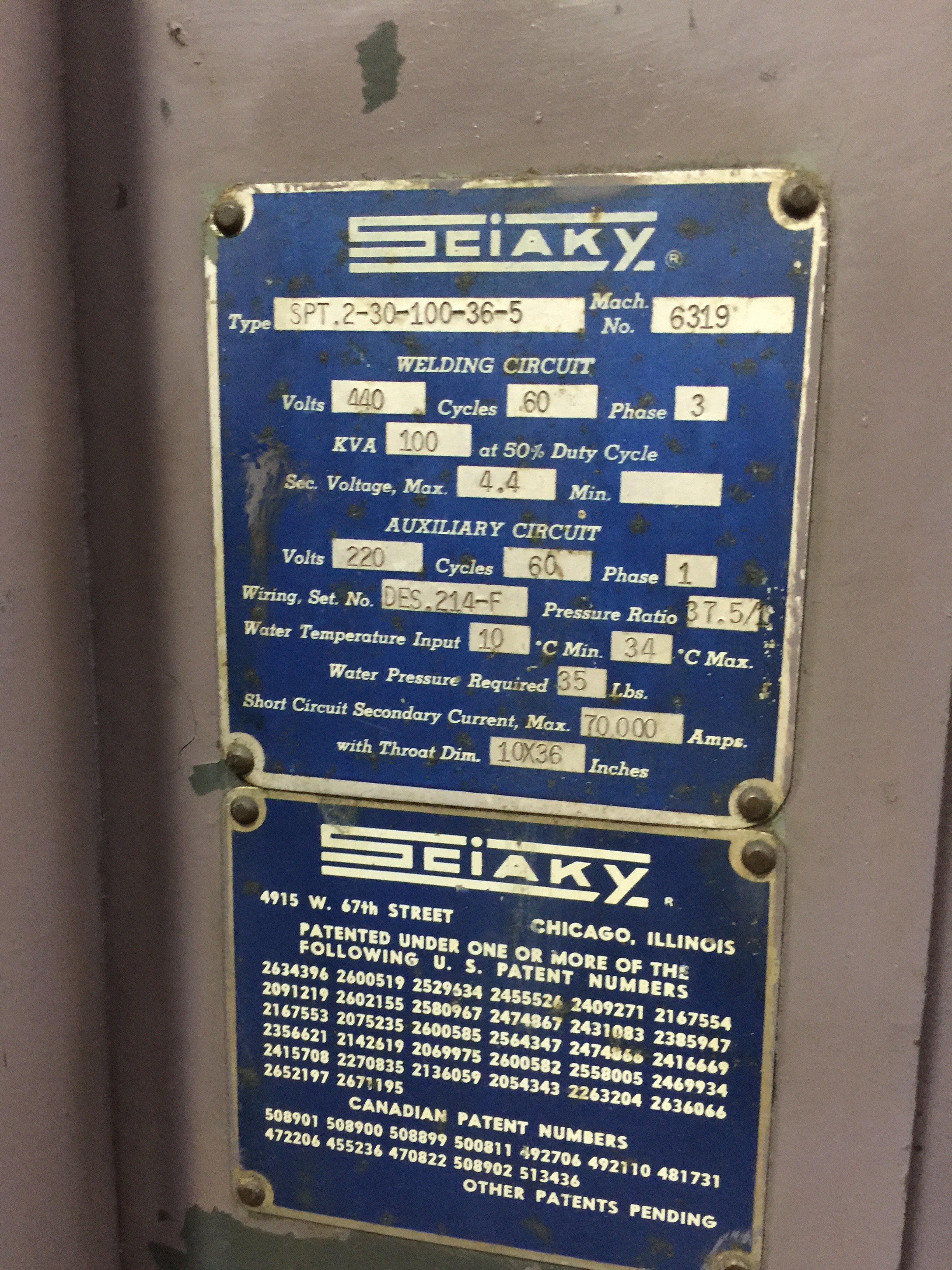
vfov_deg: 61.7
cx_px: 476
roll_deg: -0.5
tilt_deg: -10.0
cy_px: 635
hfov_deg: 48.2
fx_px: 1063
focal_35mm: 29
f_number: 2.2
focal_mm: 4.15
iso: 64
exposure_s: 1/4
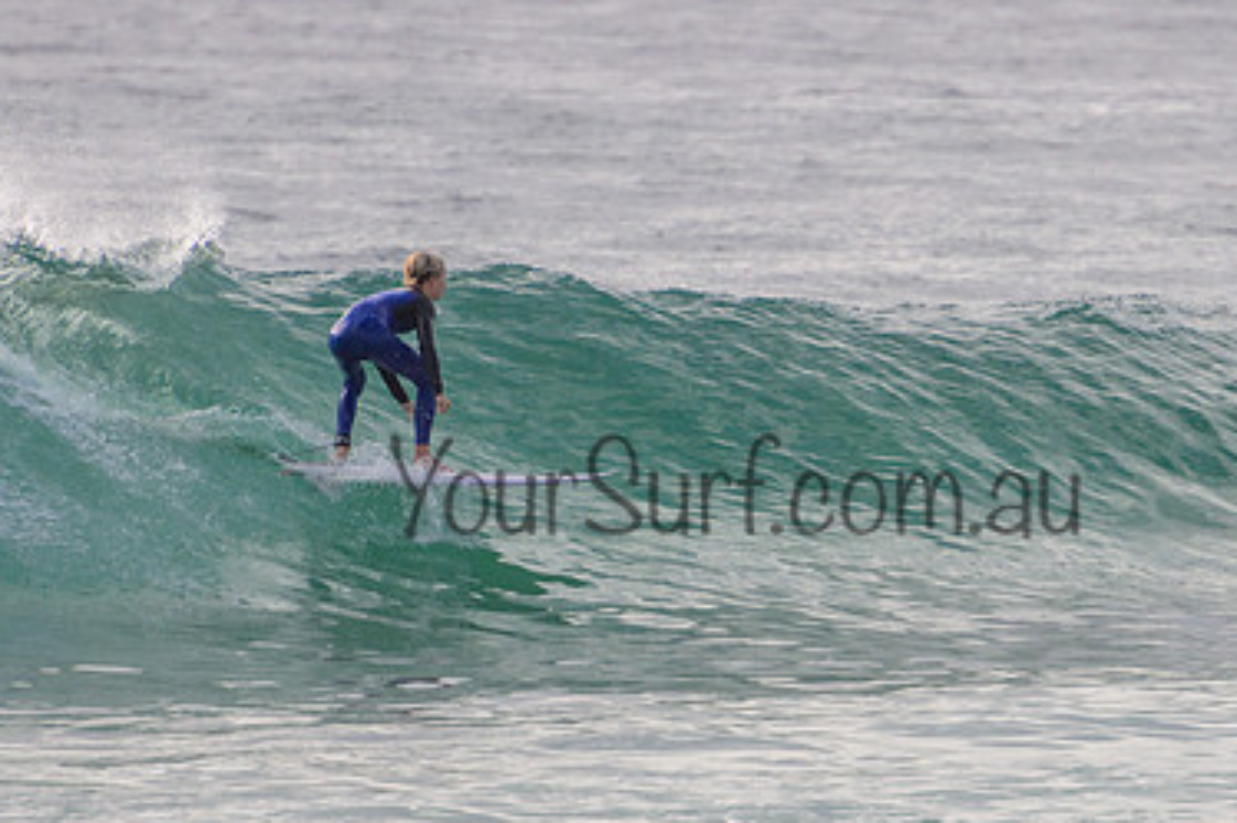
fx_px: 29330
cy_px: 460
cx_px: 910
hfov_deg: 2.4
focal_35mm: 854
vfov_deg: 1.6
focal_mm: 400
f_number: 5.6
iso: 280
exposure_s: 1/2000
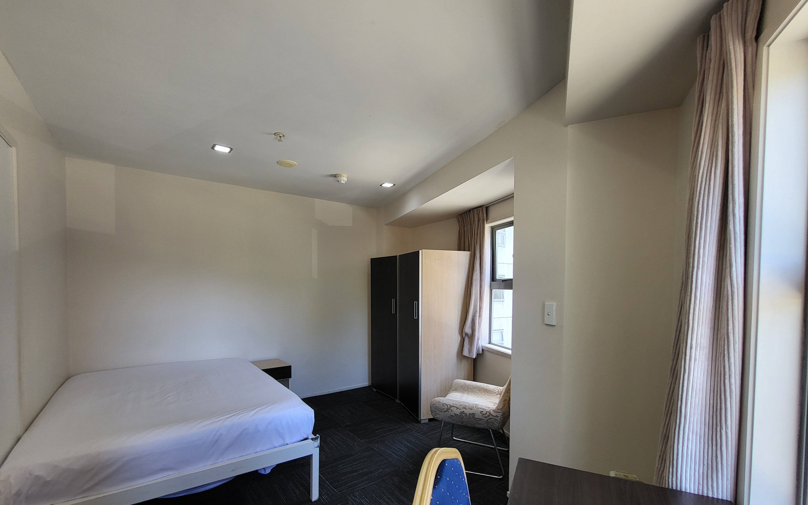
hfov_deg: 101.5
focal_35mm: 15
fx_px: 330
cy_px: 303
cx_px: 402
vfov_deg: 74.0
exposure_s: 1/50
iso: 64
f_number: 2.2
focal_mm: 1.74
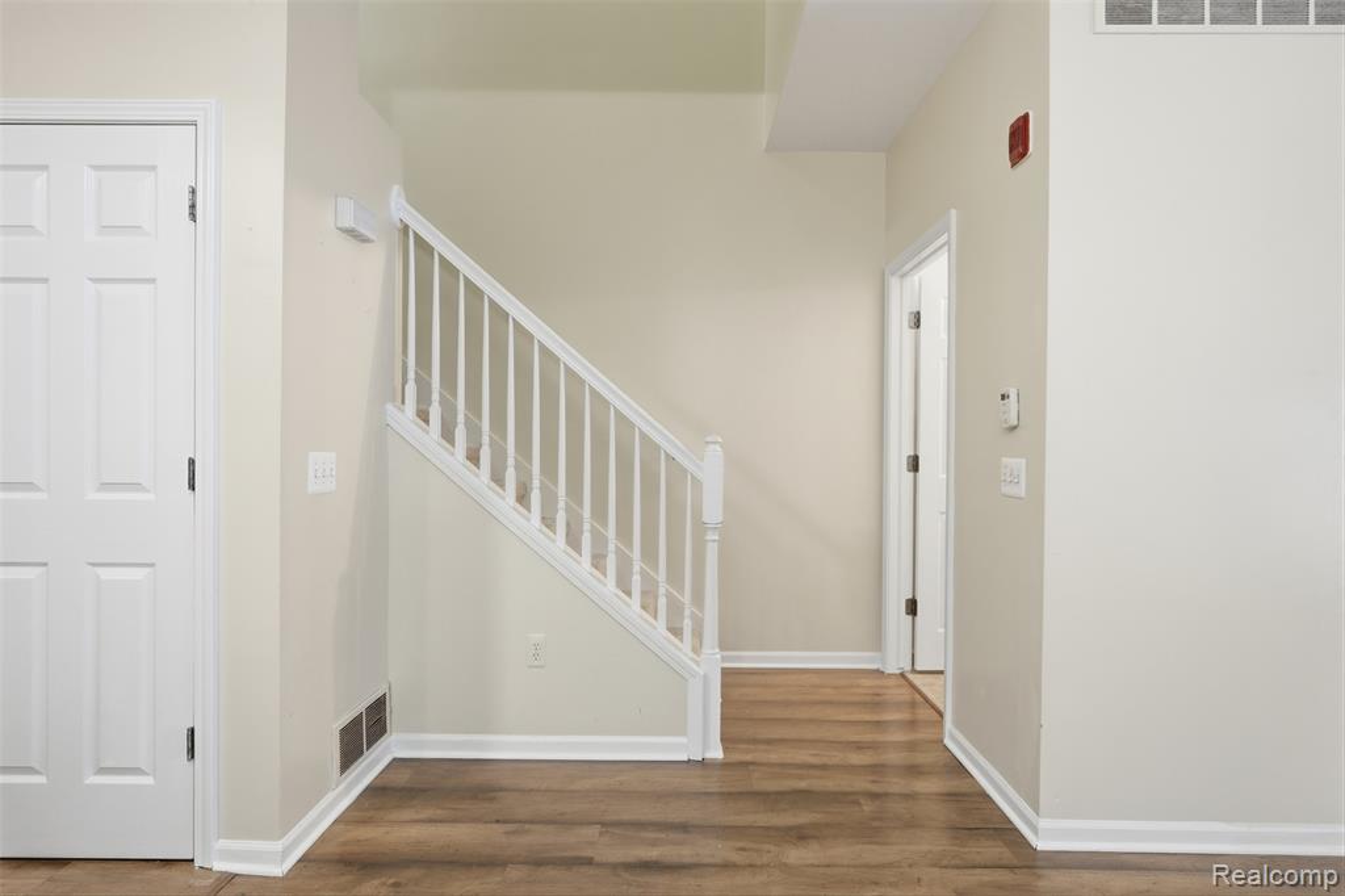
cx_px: 672
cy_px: 448
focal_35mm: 18
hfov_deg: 90.0
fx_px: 672
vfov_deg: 67.3
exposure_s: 1/160
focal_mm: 18
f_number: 8
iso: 400
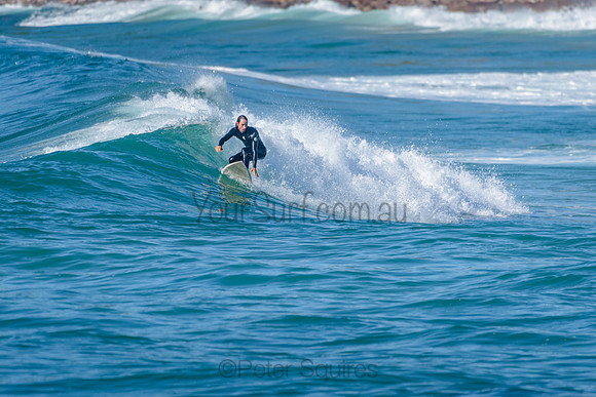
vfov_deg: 2.2
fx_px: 10147
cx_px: 293
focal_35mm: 613
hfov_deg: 3.4
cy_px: 184
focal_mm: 500
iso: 160
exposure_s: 1/2000
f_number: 5.6
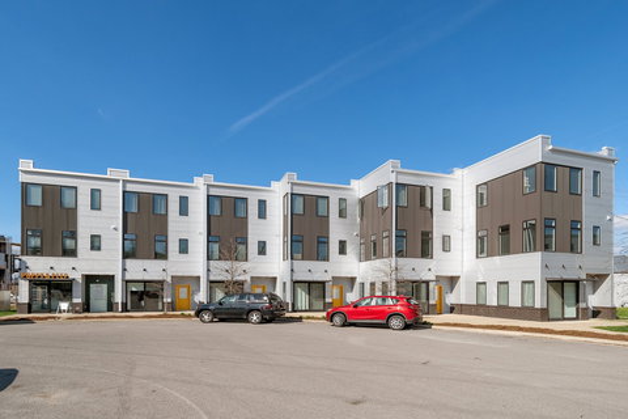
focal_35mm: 18
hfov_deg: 90.0
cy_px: 210
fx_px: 314
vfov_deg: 67.4
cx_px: 314
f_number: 6.3
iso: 200
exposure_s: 1/500
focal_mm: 12
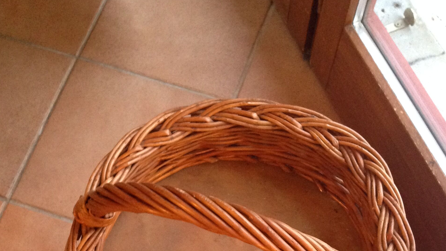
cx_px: 223
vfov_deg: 21.6
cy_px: 292
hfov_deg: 39.9
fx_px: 615
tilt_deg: -74.2
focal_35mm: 52
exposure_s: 1/17
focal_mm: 4.28
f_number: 2.4
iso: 500
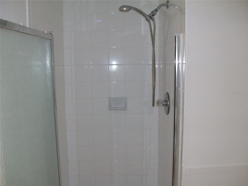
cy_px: 93
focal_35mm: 34
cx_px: 124
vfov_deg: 41.8
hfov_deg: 54.0
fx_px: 244
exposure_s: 1/60
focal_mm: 5.7
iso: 160
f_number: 2.8
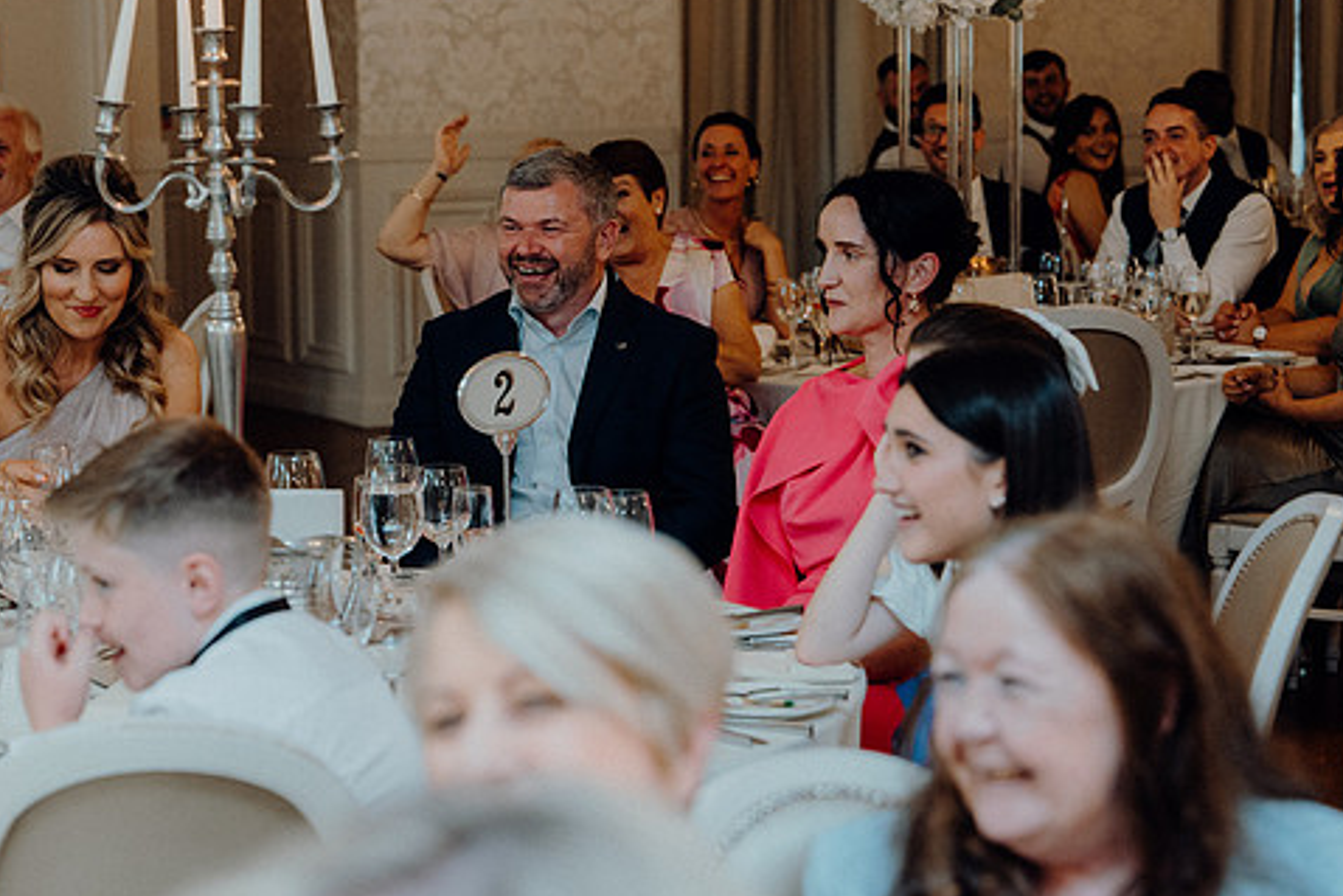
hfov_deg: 23.9
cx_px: 579
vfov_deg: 16.1
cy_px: 367
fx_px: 3172
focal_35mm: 85
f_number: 3.5
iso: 2500
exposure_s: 1/160
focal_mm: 70
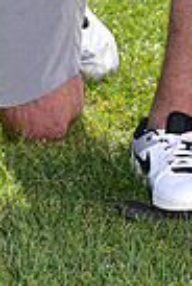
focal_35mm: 296
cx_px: 28
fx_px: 2356
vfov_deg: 6.7
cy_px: -284
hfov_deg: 4.7
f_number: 6.3
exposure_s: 1/250
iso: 100
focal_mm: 70
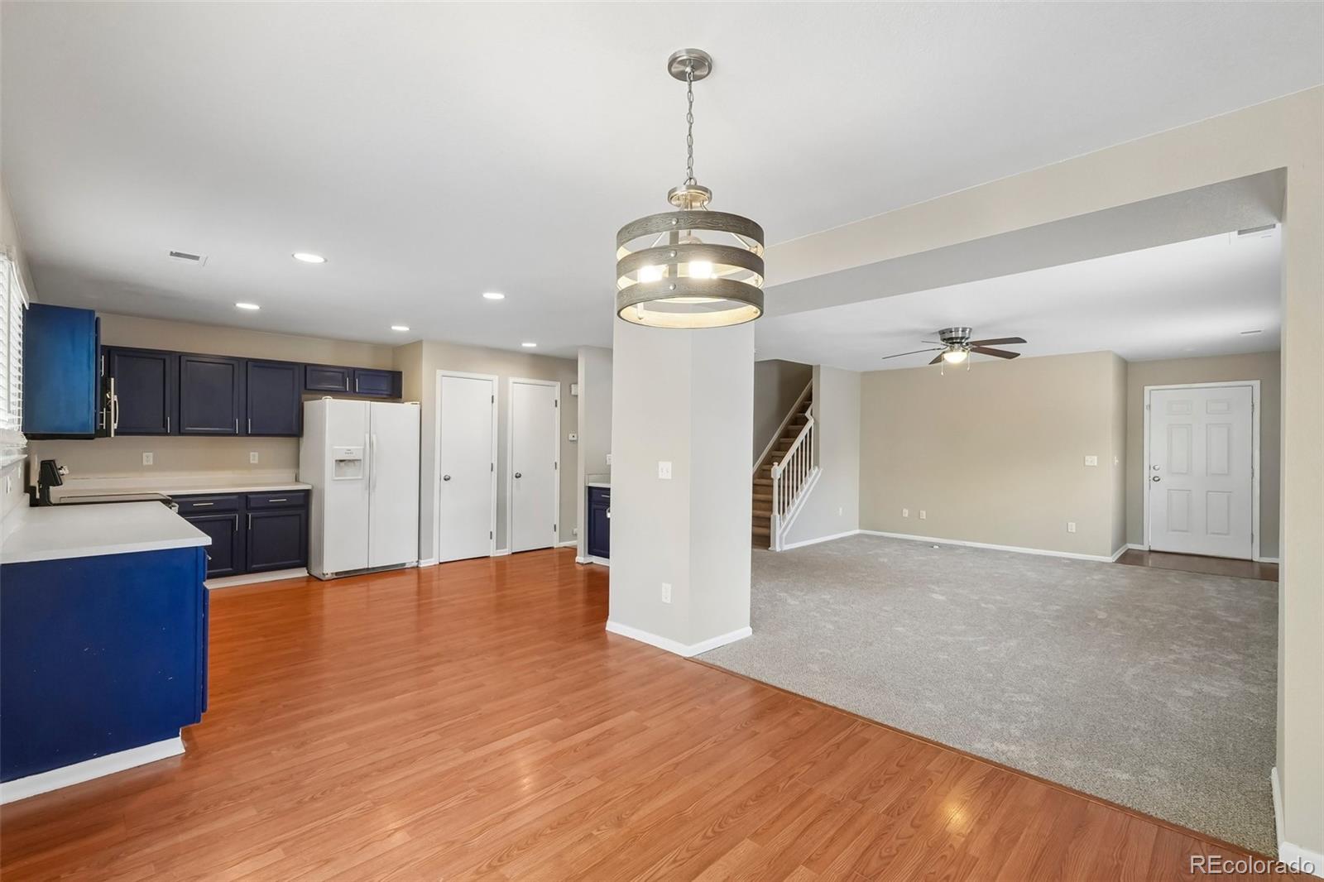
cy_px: 441
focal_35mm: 15
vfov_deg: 77.3
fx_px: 552
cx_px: 662
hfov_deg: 100.4
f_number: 8
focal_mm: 10
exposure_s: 1/25
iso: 800
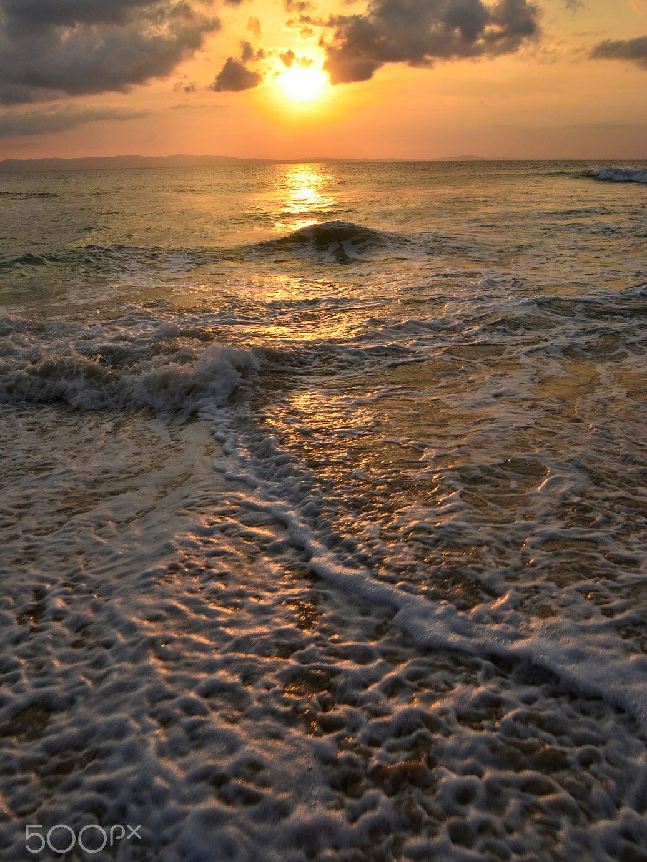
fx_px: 748
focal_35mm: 30
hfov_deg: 46.8
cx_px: 317
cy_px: 421
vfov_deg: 60.0
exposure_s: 1/125
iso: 200
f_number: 16
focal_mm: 18
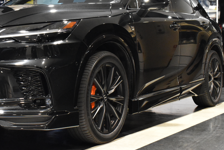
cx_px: 58
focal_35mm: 70
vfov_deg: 19.5
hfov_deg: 28.5
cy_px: 52
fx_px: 435
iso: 5000
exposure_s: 1/50
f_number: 8
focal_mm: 29
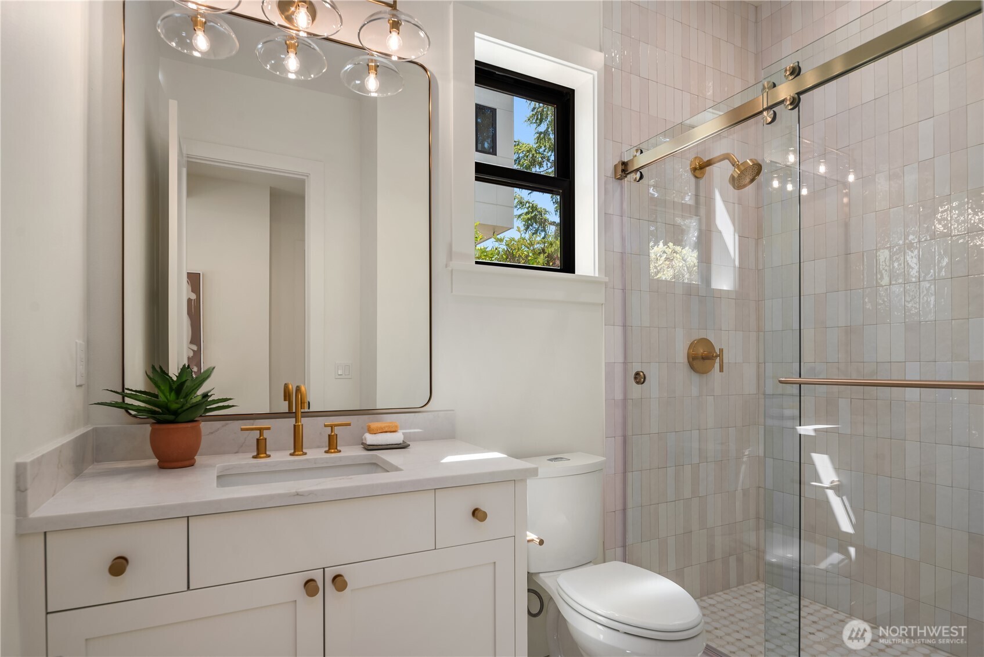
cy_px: 328
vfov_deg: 64.6
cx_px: 492
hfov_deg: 86.9
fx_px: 519
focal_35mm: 19
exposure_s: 1/13
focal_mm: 19
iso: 100
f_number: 7.1
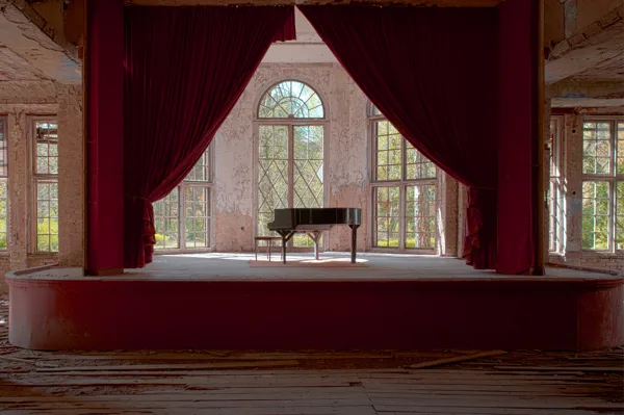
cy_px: 208
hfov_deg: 54.5
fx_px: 606
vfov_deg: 37.8
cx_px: 312
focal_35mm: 35
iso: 800
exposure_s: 1/30
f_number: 7.1
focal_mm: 35
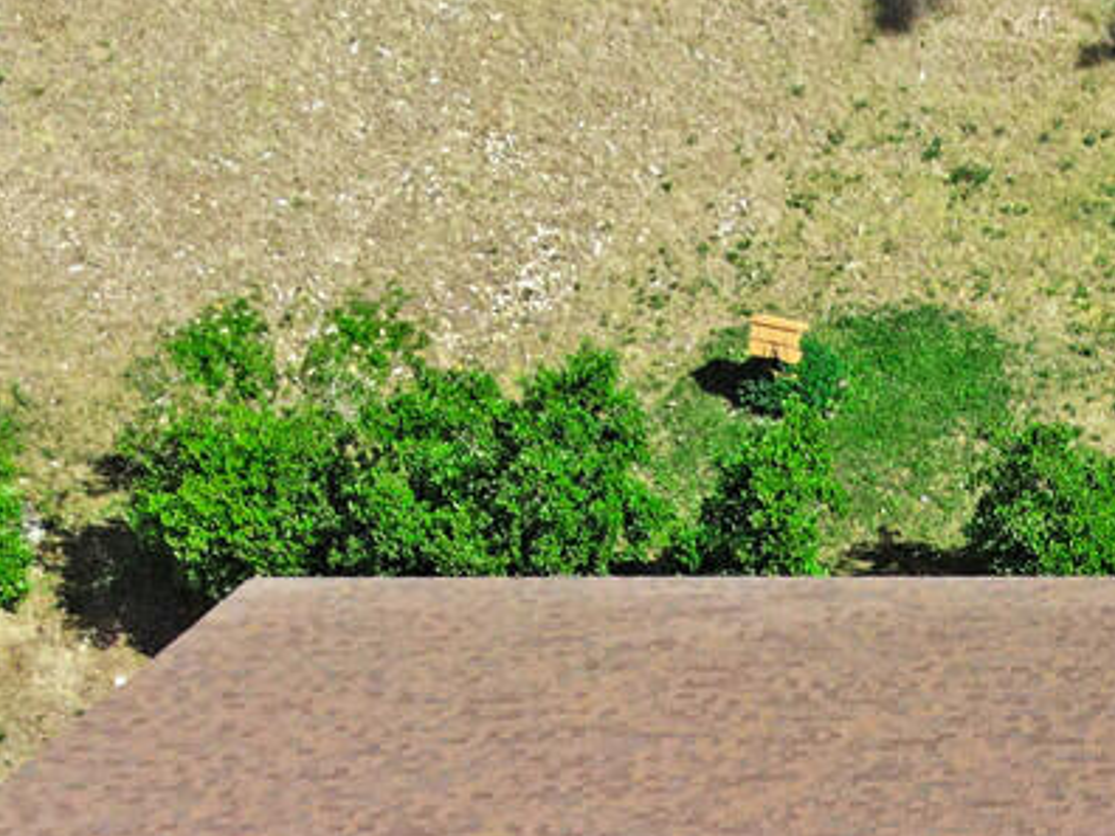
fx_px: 3124
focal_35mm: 97
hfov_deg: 19.3
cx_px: 1281
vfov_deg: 14.0
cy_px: 1368
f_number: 2.8
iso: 200
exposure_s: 1/1600
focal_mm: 4.5
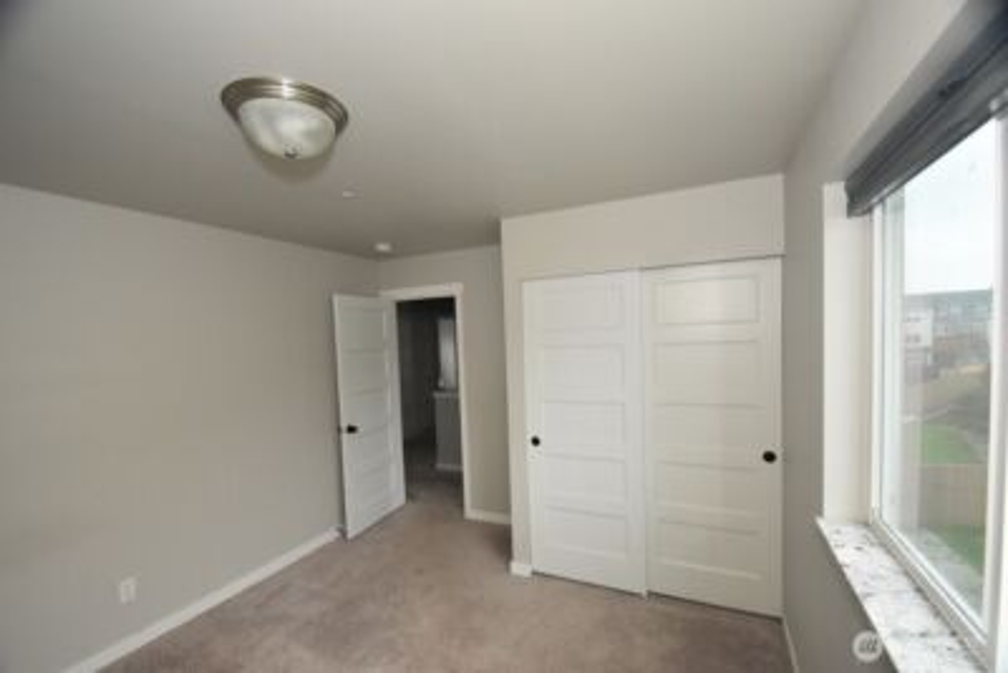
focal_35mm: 15
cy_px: 336
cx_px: 504
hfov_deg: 100.4
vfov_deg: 77.4
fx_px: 420
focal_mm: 10
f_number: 4
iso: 1600
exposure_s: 1/60
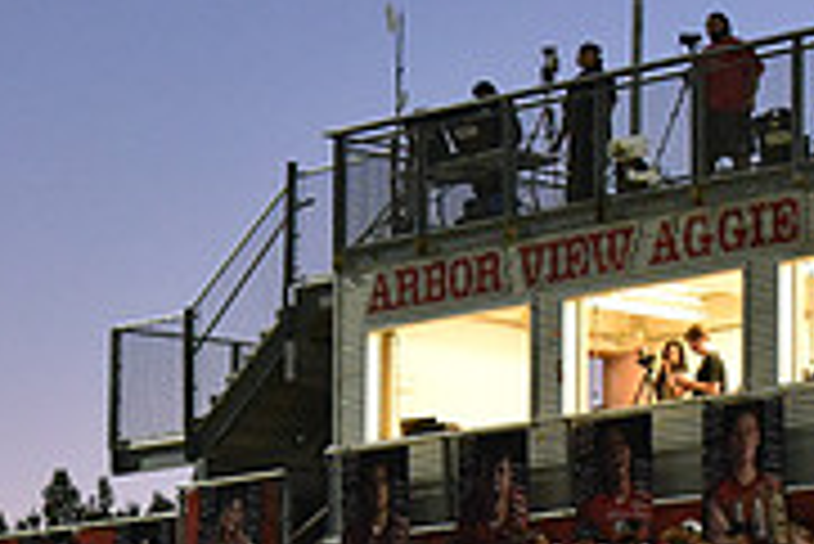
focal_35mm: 224
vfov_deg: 6.1
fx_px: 5069
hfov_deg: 9.2
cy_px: 668
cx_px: 207
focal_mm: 70
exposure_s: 1/400
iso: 12800
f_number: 2.8
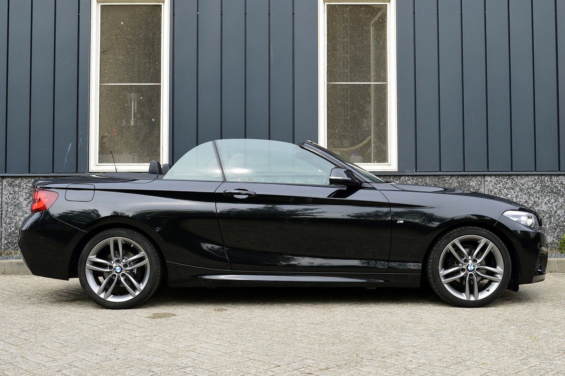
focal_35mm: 42
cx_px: 282
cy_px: 188
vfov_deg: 31.8
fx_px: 659
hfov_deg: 46.4
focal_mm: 28
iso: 400
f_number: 10
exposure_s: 1/200
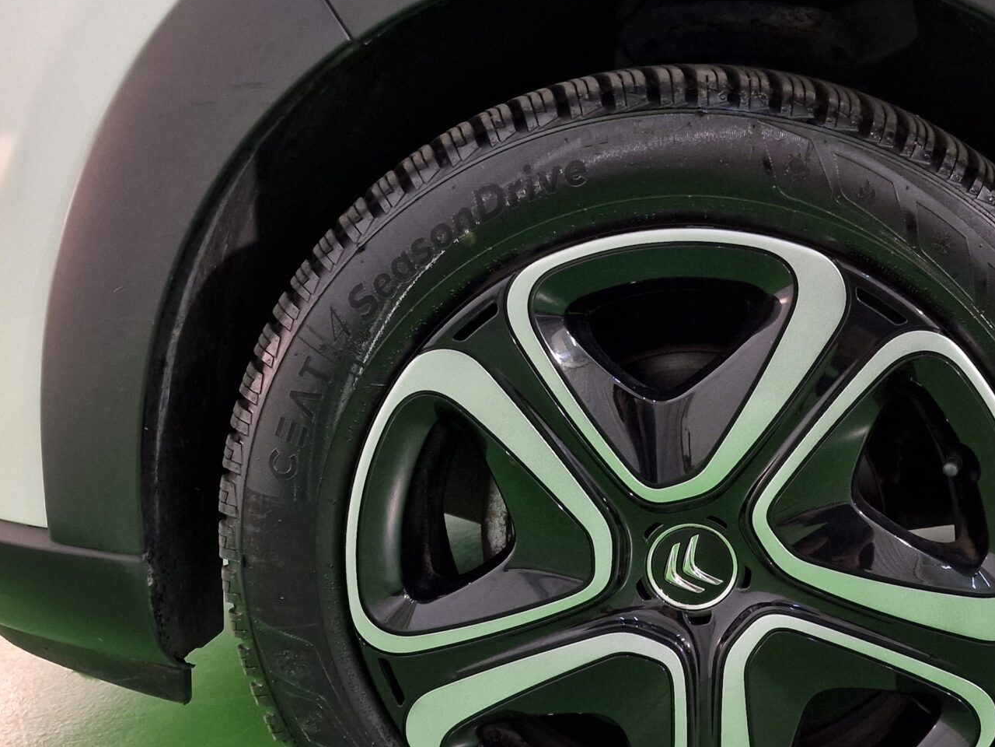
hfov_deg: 40.6
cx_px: 683
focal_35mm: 46
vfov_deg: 31.5
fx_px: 1322
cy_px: 437
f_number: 1.8
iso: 200
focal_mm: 6.4
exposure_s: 1/100
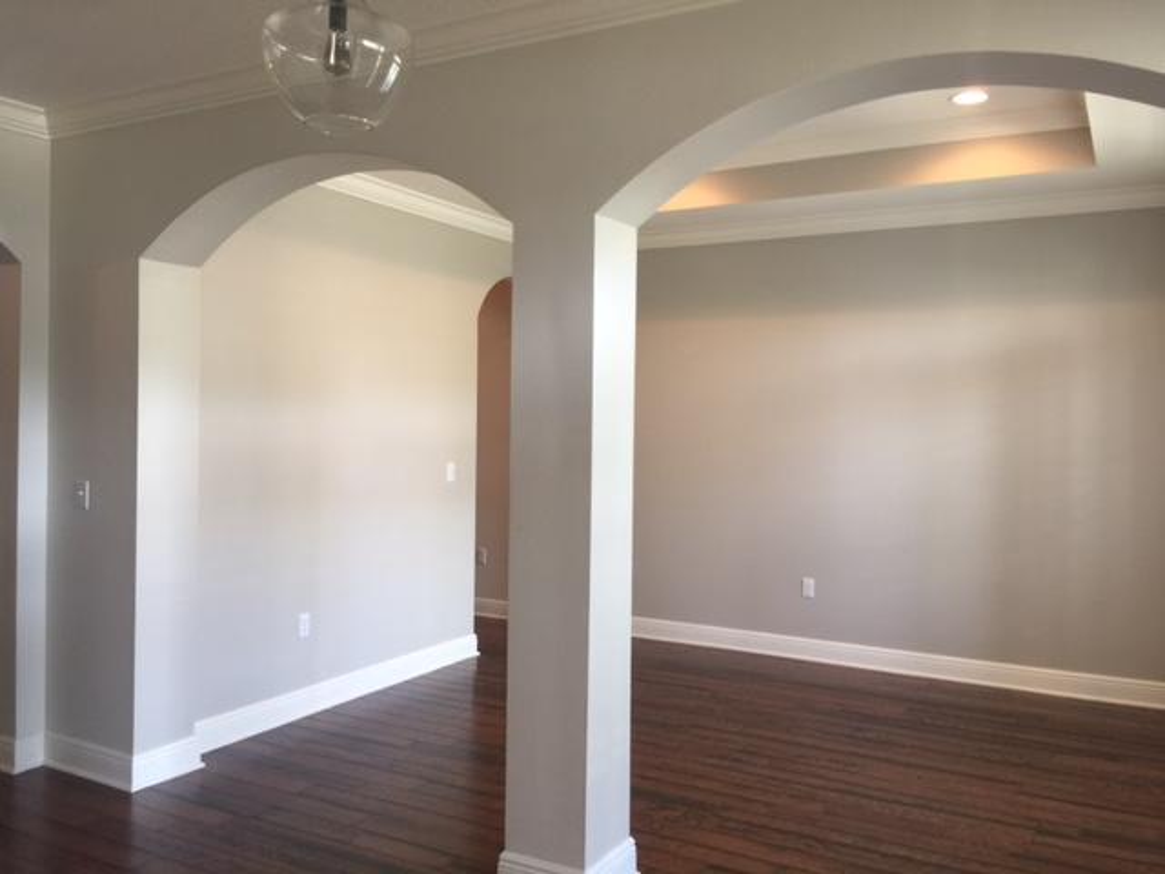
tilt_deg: -0.5
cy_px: 437
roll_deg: -2.3
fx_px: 976
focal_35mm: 29
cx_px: 582
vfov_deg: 48.2
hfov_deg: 61.7
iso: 32
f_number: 2.2
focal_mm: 4.15
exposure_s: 1/15
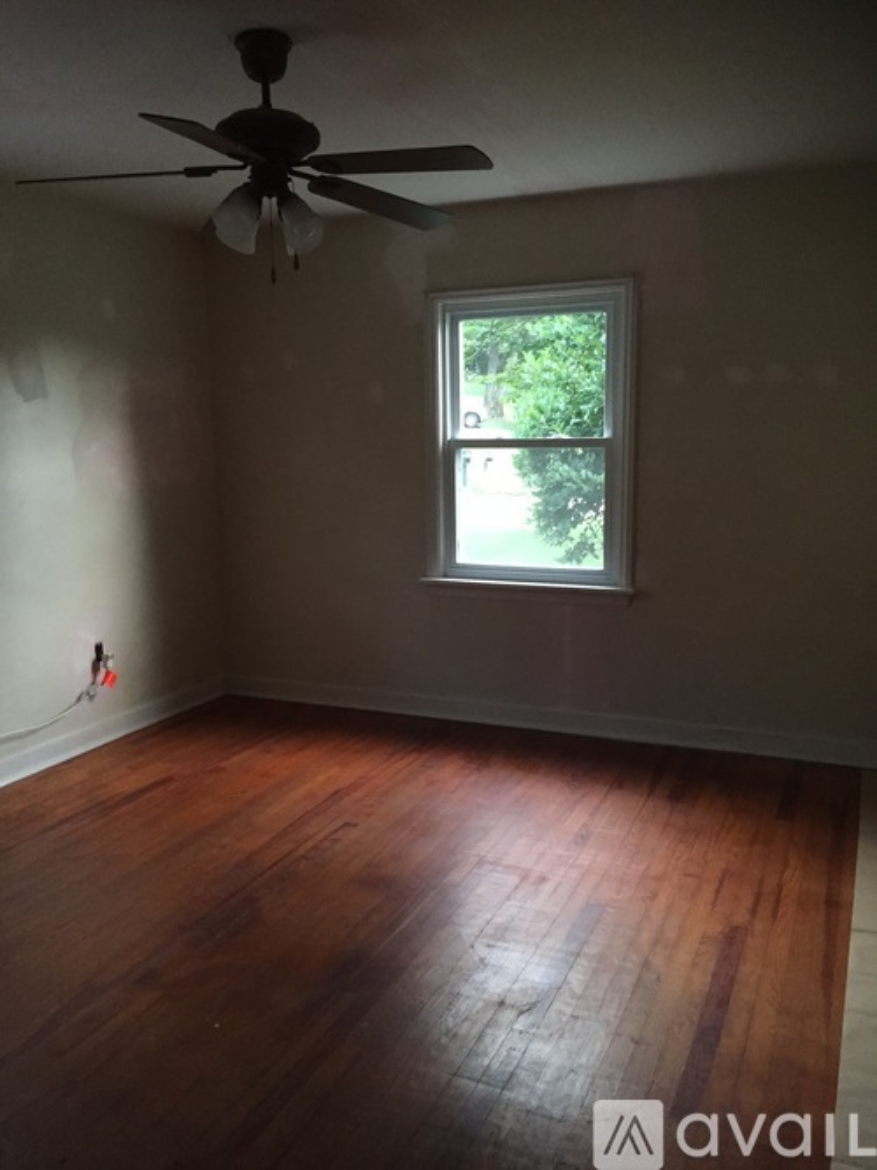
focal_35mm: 29
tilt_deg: -9.1
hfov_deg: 48.2
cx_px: 438
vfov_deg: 61.7
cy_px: 585
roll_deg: +0.3
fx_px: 980
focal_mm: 4.15
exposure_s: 1/15
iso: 250
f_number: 2.2
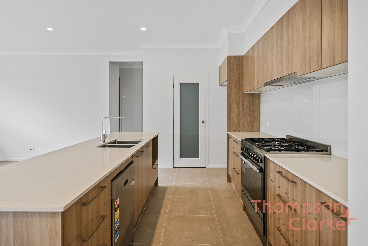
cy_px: 123
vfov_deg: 59.5
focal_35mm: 21
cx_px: 184
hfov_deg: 81.2
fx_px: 215
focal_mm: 21
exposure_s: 1/15
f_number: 4
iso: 100
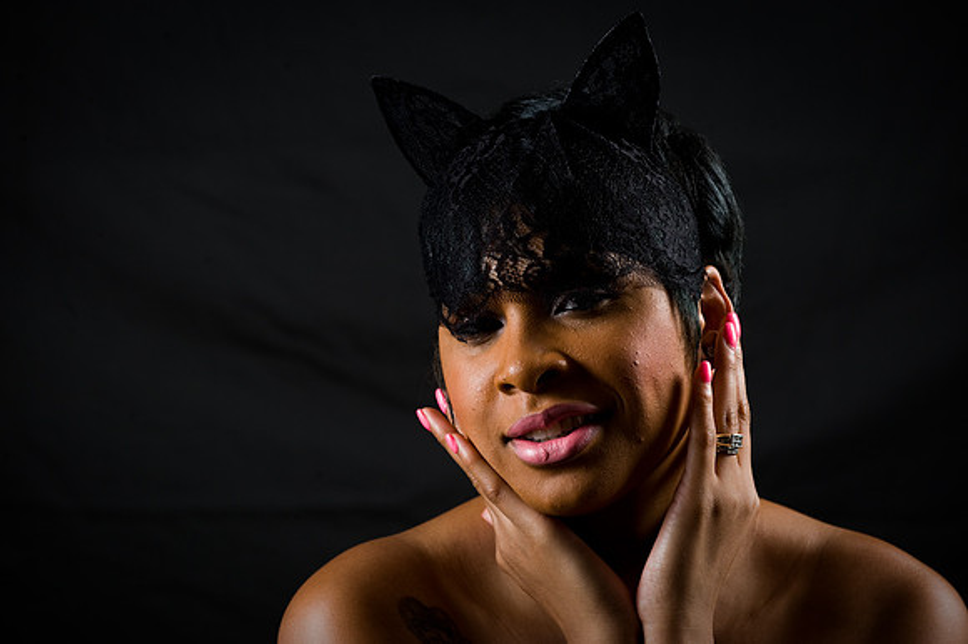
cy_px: 322
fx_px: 4165
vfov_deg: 8.8
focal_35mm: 155
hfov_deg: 13.3
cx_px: 484
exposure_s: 1/125
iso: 200
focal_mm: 155
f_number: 5.6
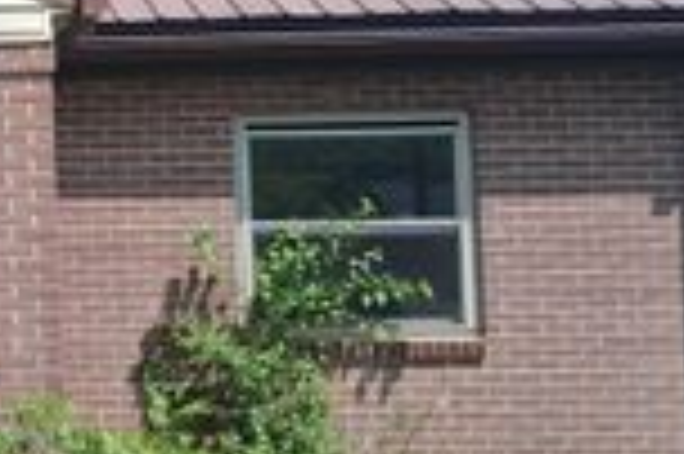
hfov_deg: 20.0
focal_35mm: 89
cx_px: -315
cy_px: 124
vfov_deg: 15.3
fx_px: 1689
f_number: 1.8
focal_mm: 3.98
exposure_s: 1/525
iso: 25
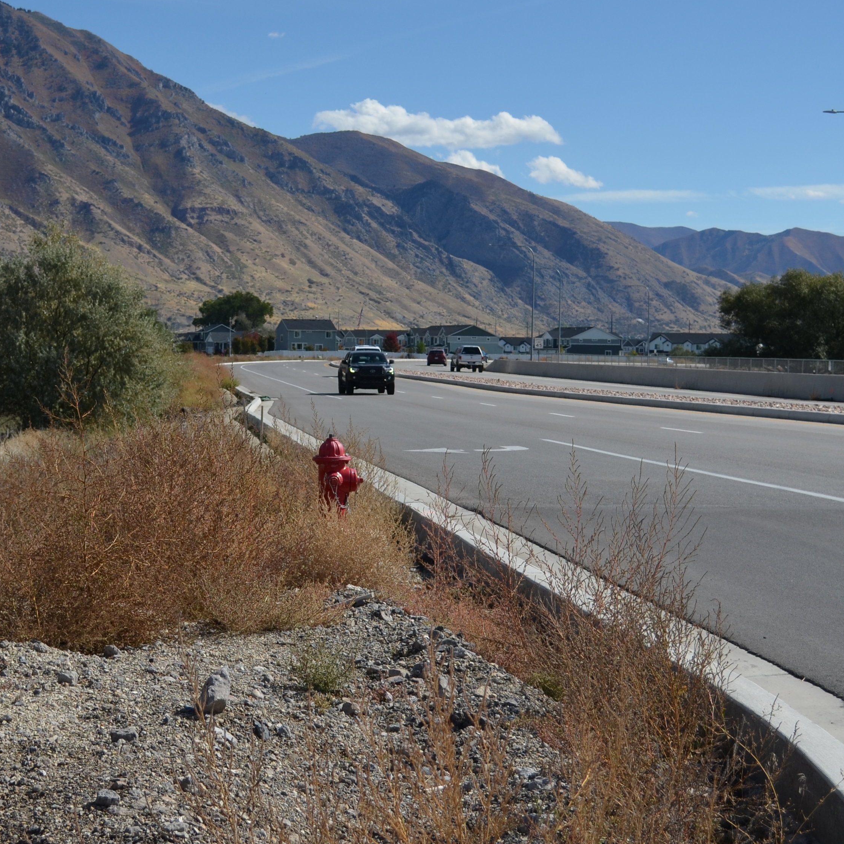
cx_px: 323
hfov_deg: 23.6
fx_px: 2014
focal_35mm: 73
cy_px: 439
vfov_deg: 23.7
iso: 100
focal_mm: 26
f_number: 4.2
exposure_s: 1/1250
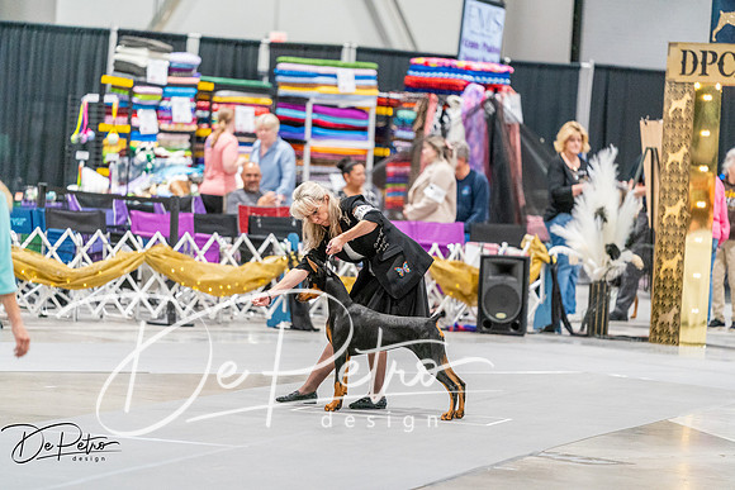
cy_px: 245
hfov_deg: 10.3
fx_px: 4084
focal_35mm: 200
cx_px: 368
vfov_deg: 6.9
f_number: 2.8
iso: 6400
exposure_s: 1/250
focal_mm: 200
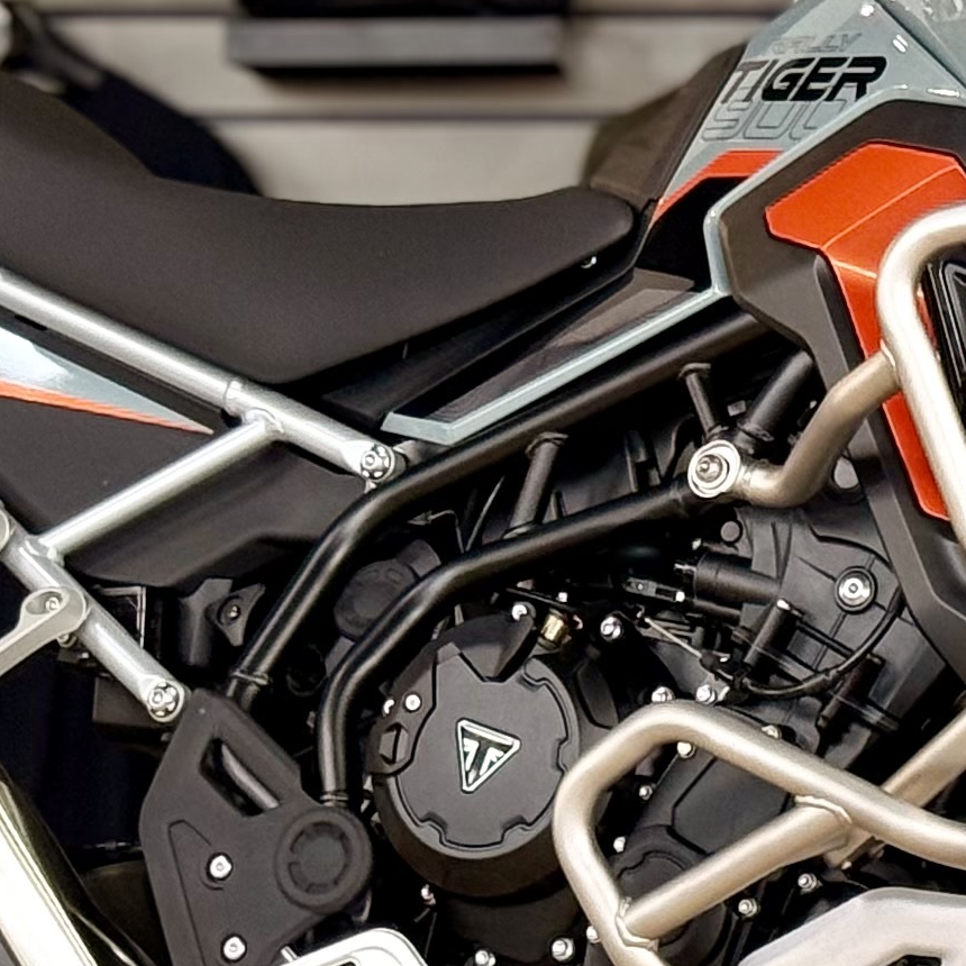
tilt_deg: -0.7
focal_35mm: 199
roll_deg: -0.5
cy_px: 475
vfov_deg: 8.8
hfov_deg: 8.8
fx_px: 6283
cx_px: 823
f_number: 1.78
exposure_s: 1/60
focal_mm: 6.76
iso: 100
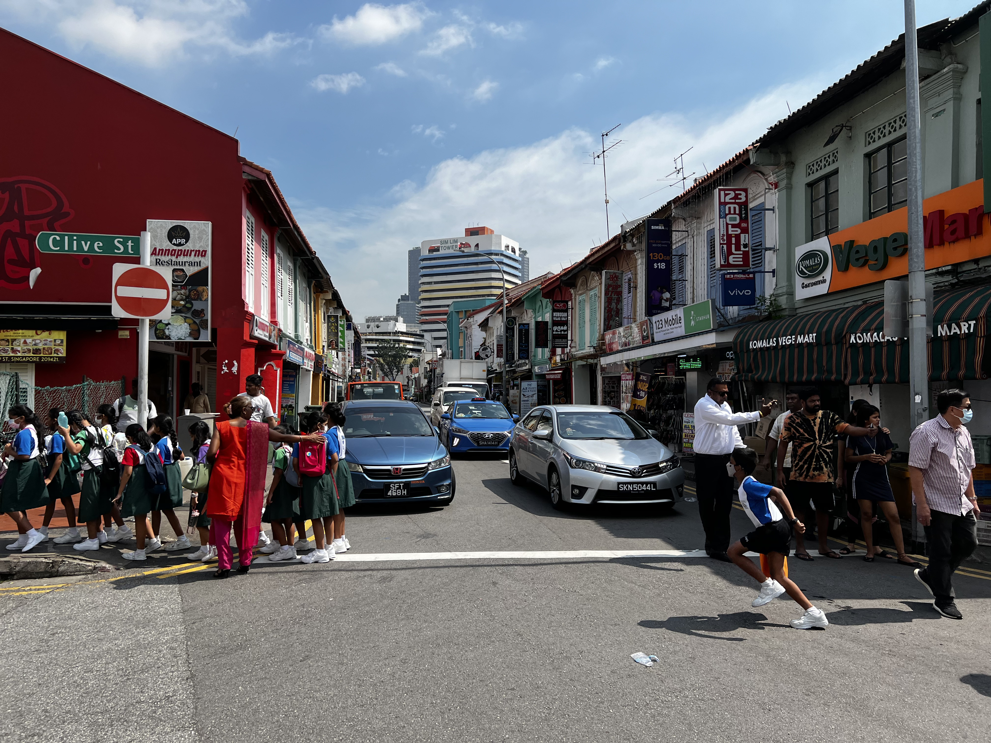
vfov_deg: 53.1
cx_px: 496
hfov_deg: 67.3
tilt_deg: +0.8
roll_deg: +0.6
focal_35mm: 26
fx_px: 744
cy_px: 372
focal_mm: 5.7
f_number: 1.5
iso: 50
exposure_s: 1/4630
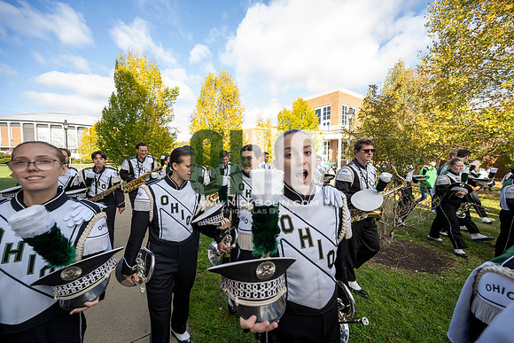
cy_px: 172
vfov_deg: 81.2
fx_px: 200
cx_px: 257
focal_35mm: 14
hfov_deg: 104.2
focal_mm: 14
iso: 320
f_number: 4.5
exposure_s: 1/500
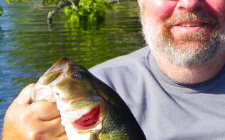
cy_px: 127
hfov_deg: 15.5
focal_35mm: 134
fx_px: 822
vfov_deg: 9.7
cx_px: 177
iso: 64
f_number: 5
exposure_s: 1/250
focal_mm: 8.9
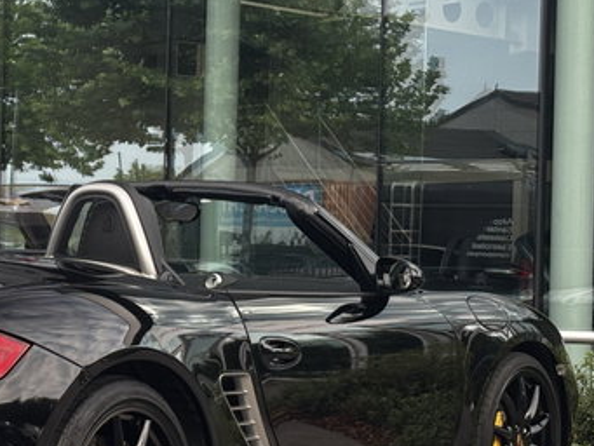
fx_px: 2008
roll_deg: -1.5
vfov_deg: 12.7
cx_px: 75
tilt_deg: +1.7
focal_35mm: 117
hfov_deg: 16.6
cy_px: 272
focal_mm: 5.96
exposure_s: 1/286
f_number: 1.6
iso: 32
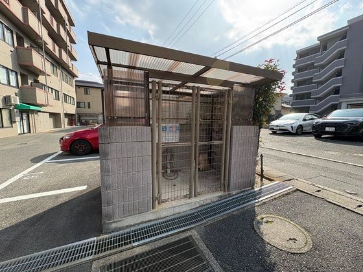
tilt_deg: -6.4
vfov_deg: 85.7
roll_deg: -0.8
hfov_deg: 102.1
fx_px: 147
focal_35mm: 14
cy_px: 136
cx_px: 182
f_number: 2.2
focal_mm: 2.22
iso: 50
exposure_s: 1/541
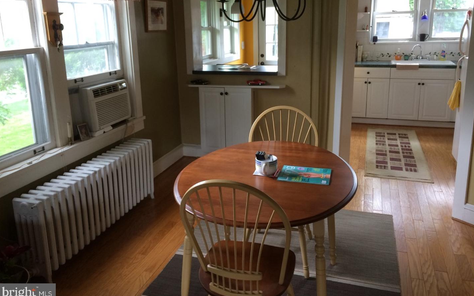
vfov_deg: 40.5
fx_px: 400
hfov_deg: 61.2
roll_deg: +0.4
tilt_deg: -14.0
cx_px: 237
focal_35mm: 31
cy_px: 123
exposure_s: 1/30
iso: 80
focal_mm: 4.15
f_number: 2.2
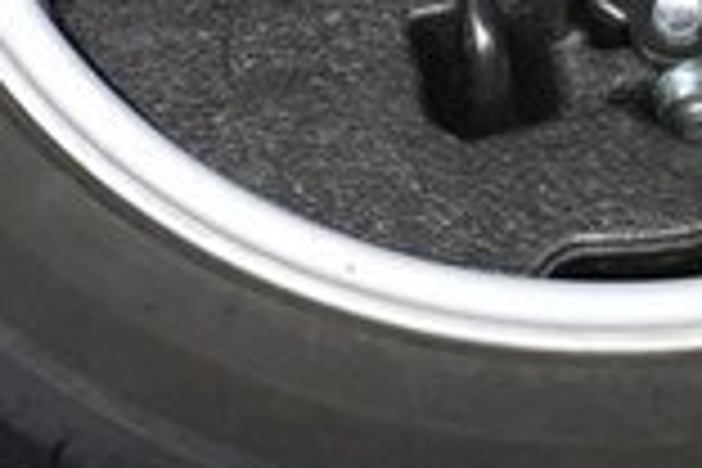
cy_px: -155
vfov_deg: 10.5
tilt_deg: -54.8
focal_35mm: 128
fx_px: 2496
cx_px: 549
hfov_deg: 15.9
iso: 100
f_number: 2.2
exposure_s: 1/33
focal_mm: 4.15
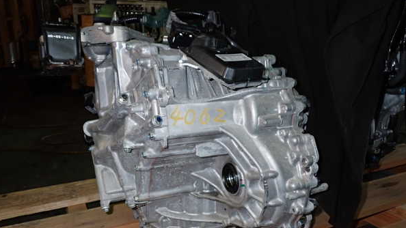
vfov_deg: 35.5
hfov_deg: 59.5
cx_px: 202
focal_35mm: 33
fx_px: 355
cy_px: 136
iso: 320
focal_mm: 5.4
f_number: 6.3
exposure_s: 1/30
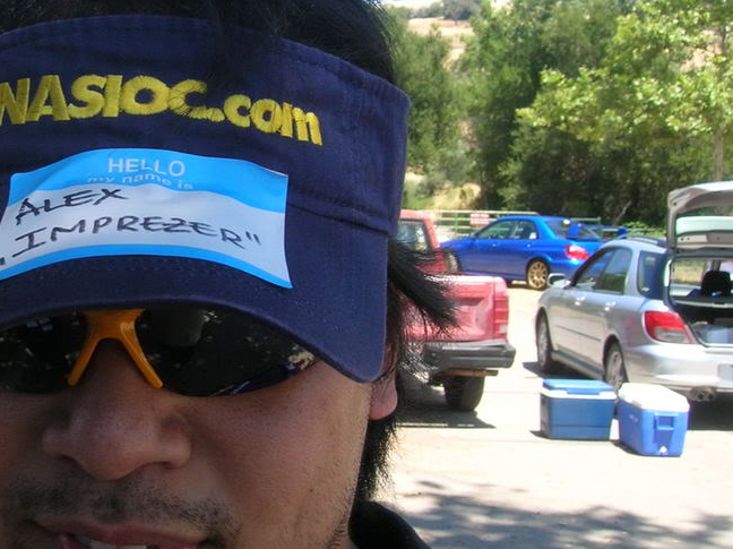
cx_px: 121
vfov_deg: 24.2
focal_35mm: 60
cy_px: 175
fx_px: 1270
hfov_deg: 31.2
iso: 50
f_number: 4.9
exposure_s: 1/110
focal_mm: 5.7
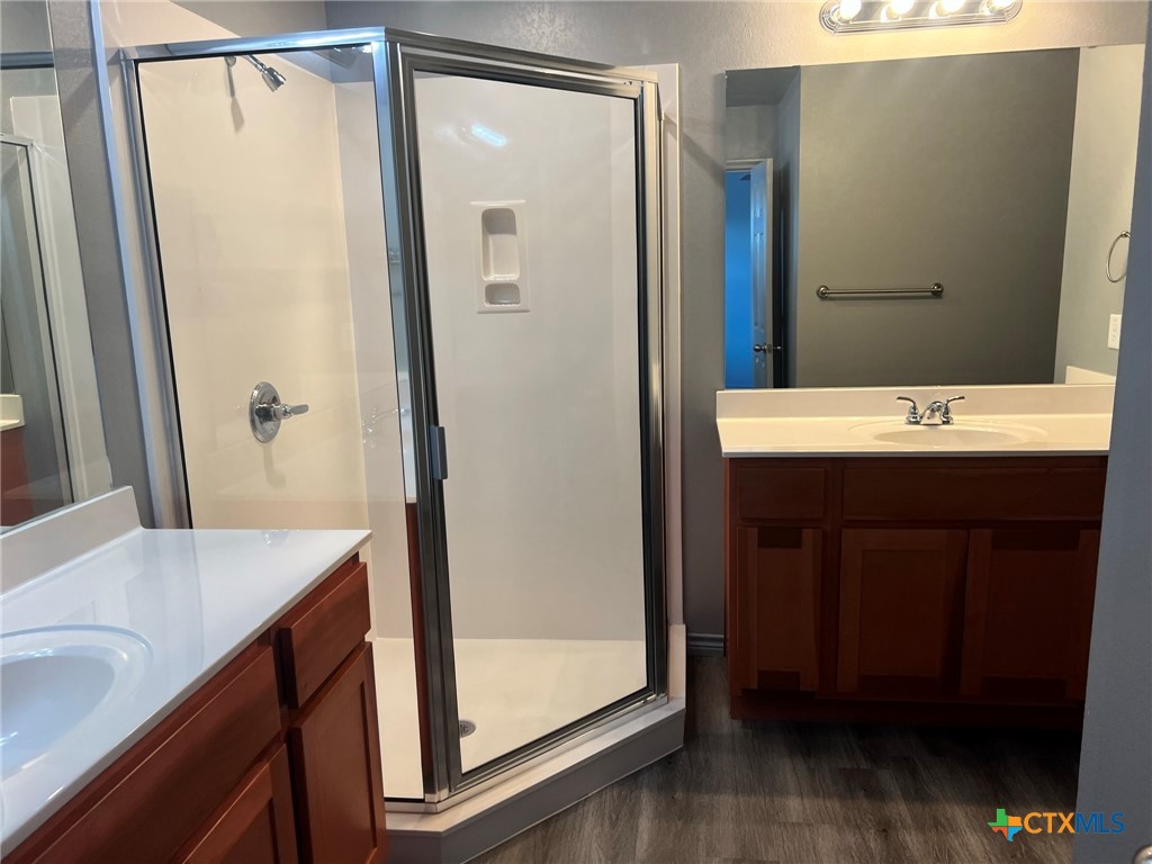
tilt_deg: -12.2
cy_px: 432
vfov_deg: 53.1
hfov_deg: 67.3
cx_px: 576
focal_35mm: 26
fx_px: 865
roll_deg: +2.4
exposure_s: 1/120
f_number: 1.5
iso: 100
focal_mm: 5.7
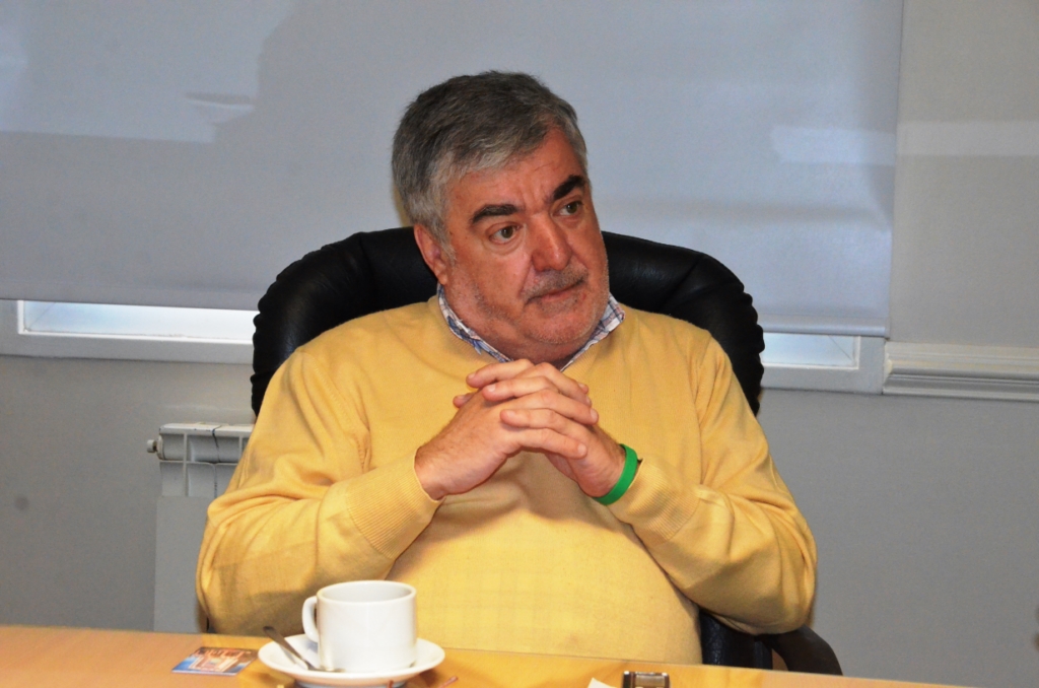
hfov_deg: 24.7
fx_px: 2376
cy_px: 344
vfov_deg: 16.5
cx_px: 520
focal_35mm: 82
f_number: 8
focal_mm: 55
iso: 6400
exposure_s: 1/80
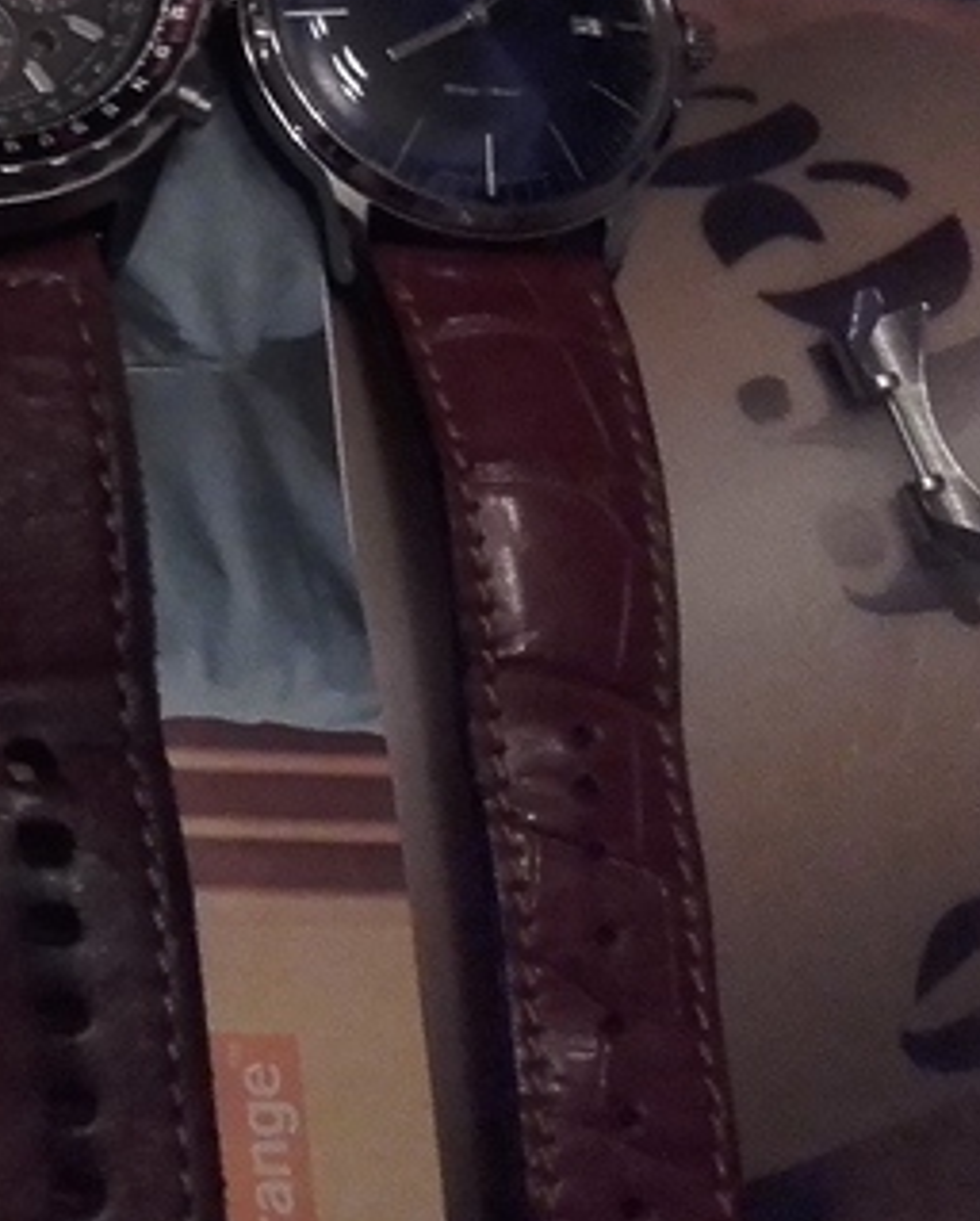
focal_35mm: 97
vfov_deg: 19.3
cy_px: 61
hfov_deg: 13.8
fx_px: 3510
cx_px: -900
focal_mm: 3.3
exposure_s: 1/8
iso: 160
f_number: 2.2
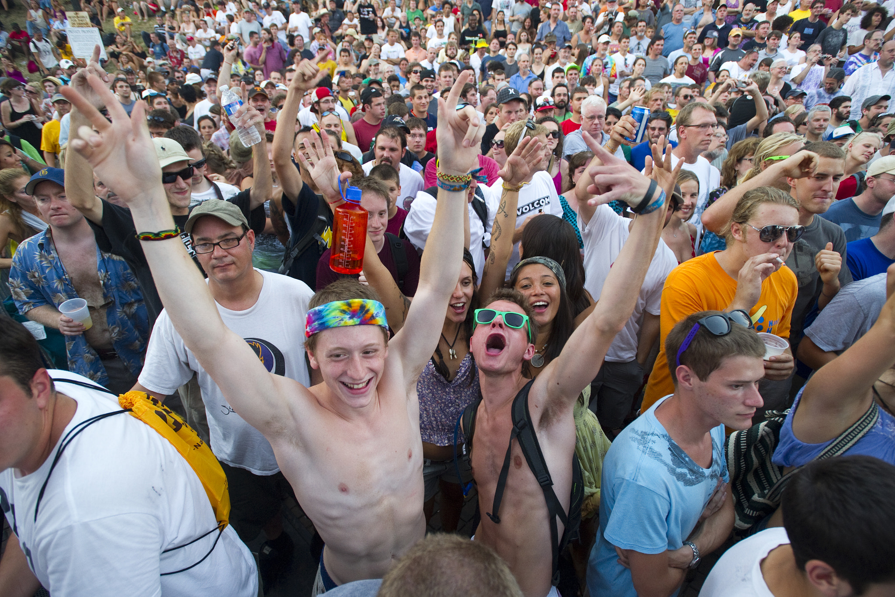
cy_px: 298
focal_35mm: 17
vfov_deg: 70.5
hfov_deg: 93.3
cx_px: 448
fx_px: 423
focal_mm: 17
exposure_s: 1/160
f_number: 4
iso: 1600
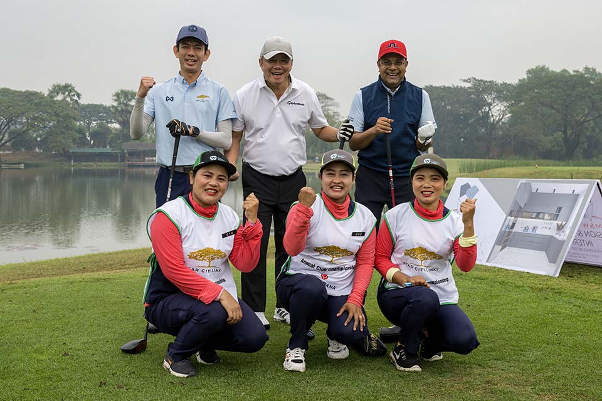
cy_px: 200
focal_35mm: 36
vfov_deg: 36.9
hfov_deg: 53.1
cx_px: 301
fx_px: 602
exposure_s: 1/200
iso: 220
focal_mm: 36
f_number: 5
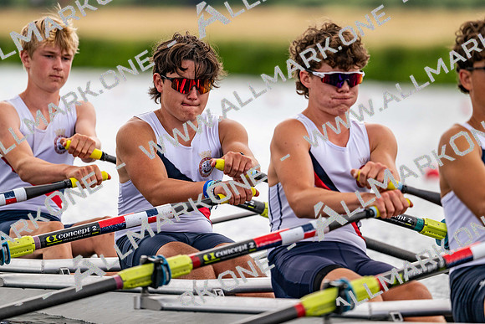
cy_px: 162
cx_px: 242
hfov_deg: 5.2
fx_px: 5390
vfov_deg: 3.4
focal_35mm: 400
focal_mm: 400
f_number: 4.5
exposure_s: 1/2500
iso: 450
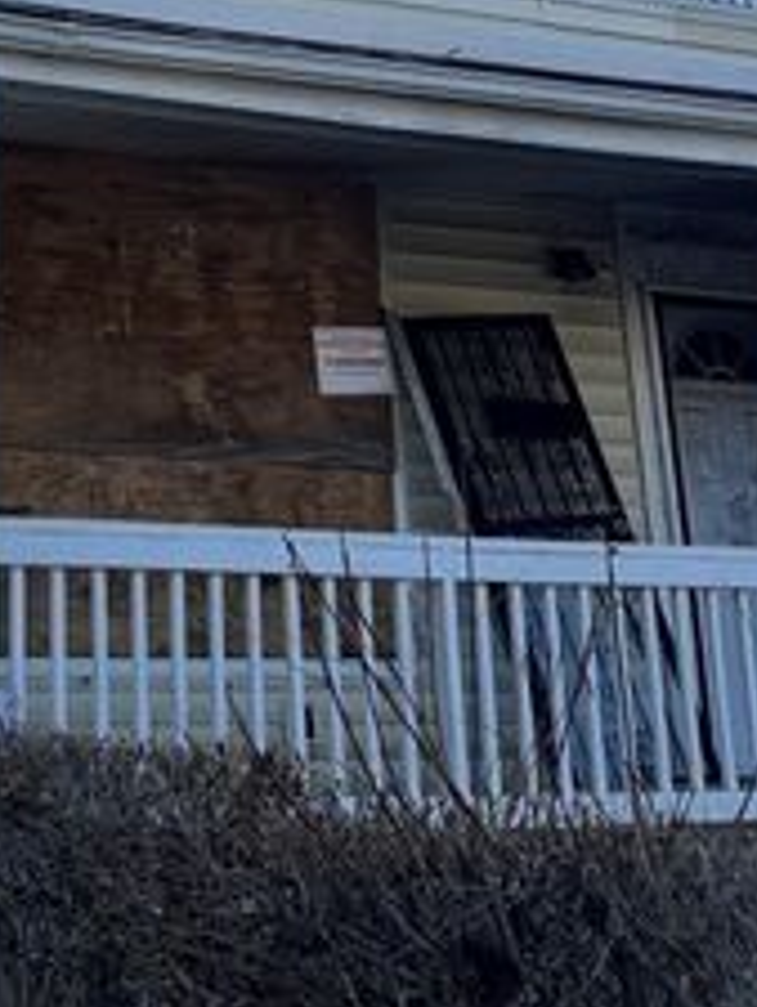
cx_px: -9
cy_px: 34
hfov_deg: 20.1
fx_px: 2068
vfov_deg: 26.2
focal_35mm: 71
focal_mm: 6.76
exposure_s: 1/2710
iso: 80
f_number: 1.78
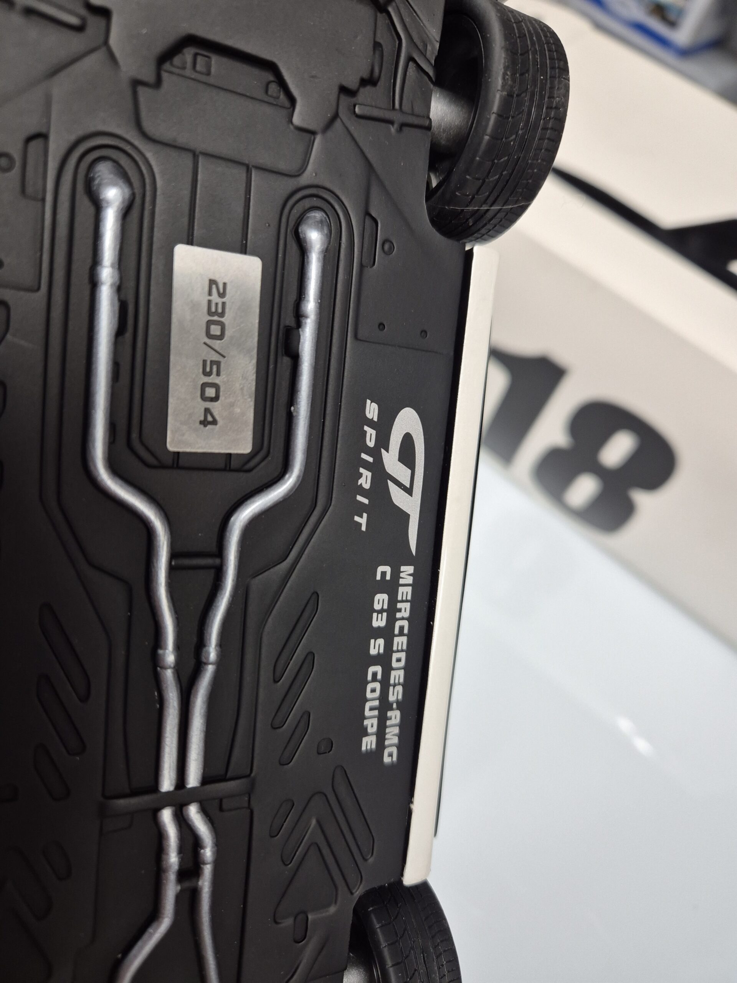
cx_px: 368
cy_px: 492
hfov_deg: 58.9
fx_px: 653
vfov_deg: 73.9
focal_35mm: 23
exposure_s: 1/100
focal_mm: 5.4
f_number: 1.8
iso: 250
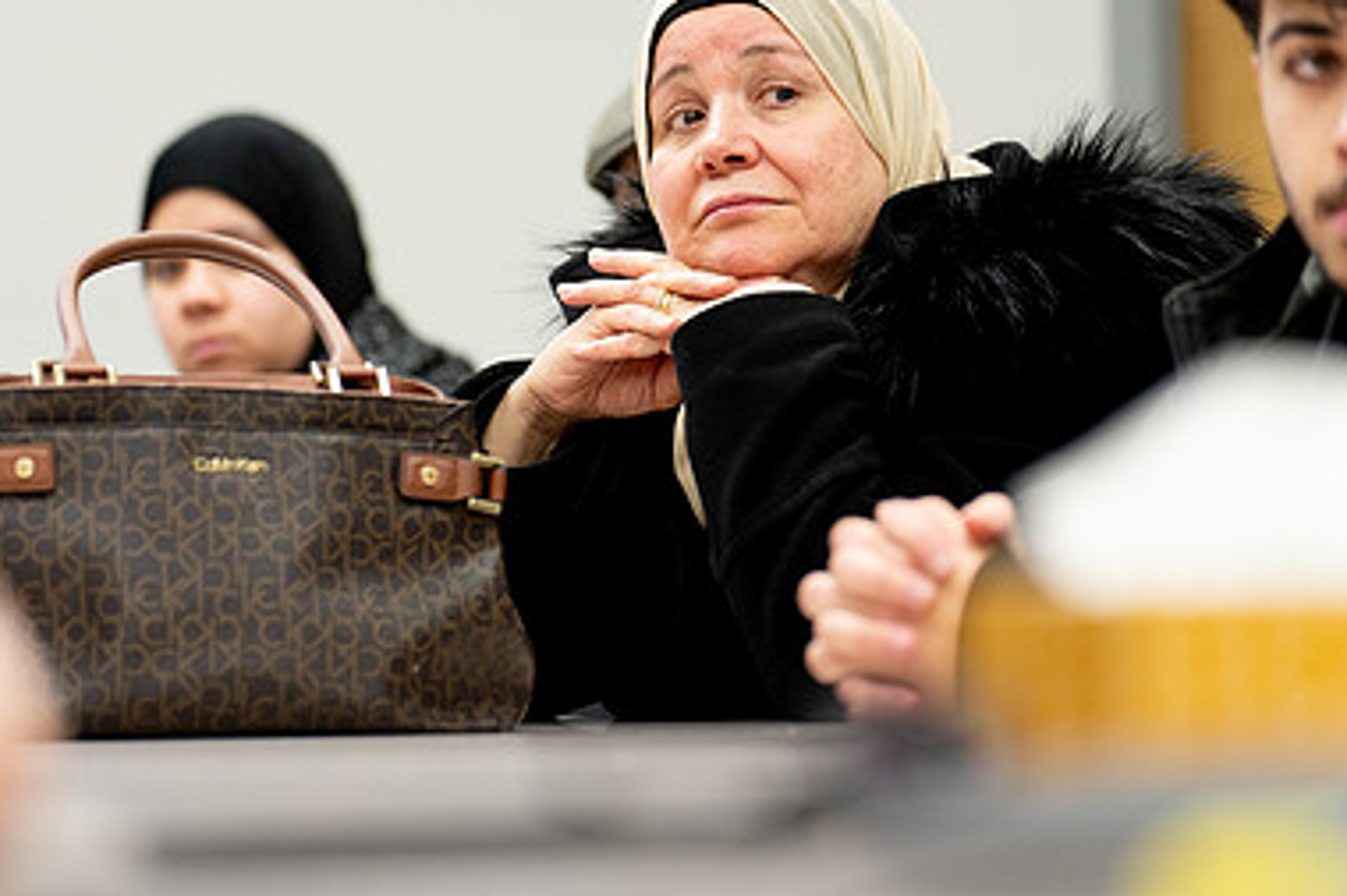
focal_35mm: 229
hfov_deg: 9.0
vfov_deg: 6.0
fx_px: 8564
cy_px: 310
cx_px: 642
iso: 640
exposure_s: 1/160
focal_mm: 150
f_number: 2.8
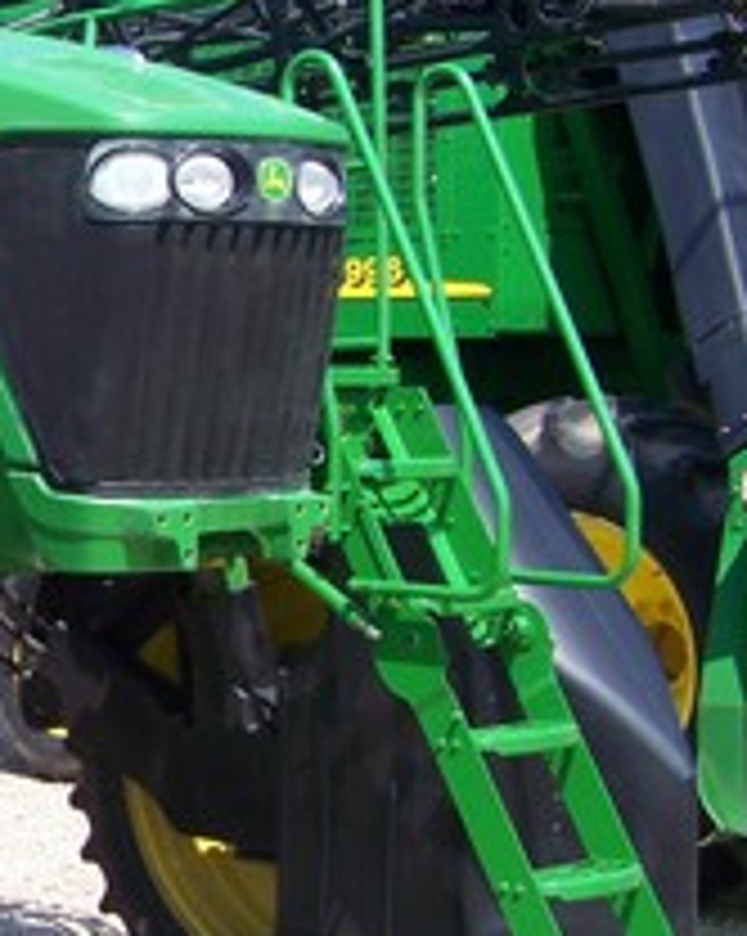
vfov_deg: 19.8
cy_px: 396
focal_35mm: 97
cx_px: -400
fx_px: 2685
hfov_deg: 14.7
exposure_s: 1/250
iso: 64
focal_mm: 6.3
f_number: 4
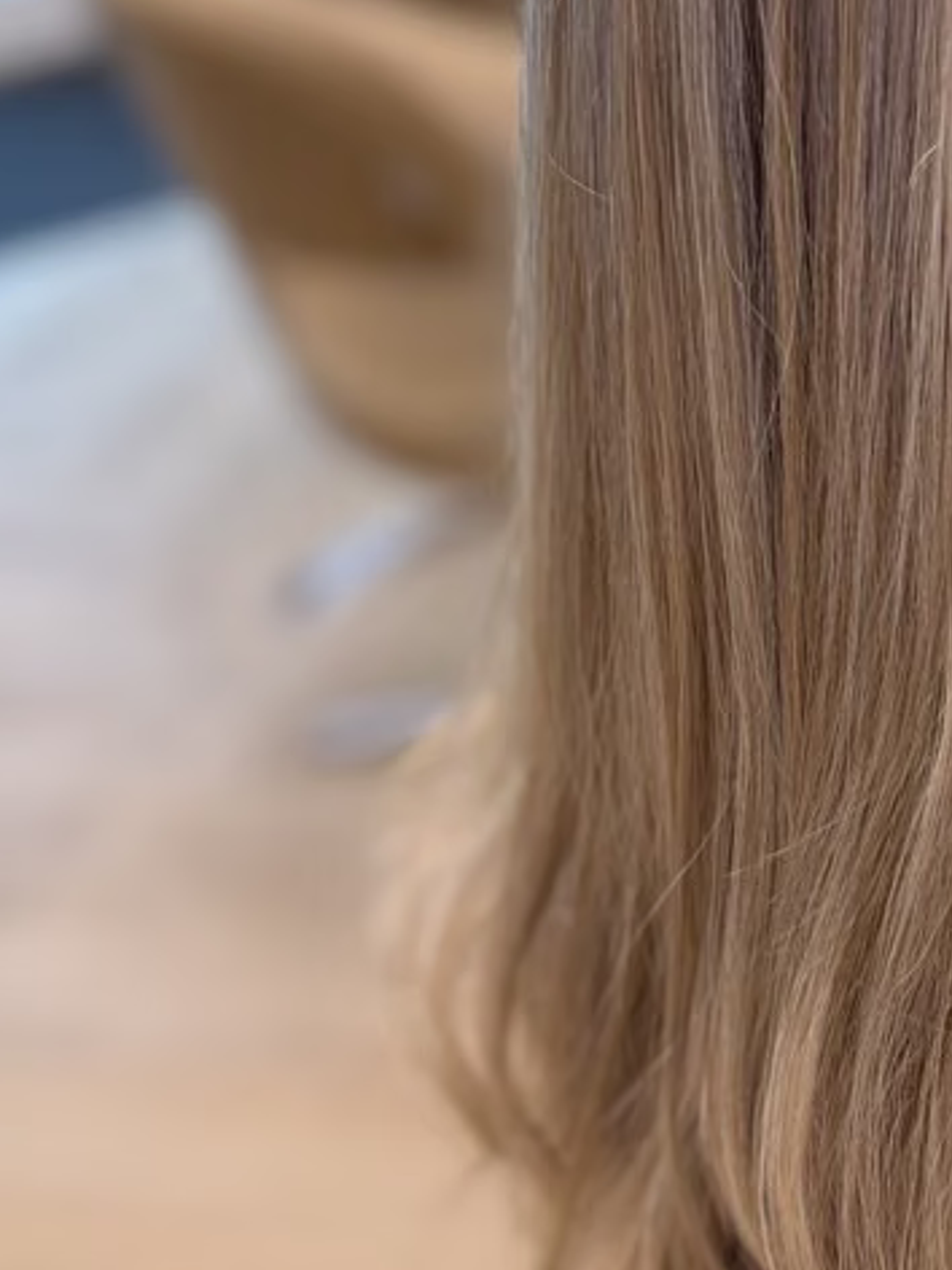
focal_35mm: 61
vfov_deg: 31.7
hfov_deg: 22.5
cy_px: 648
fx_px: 2237
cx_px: 1070
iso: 125
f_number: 1.78
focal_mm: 6.76
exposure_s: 1/100
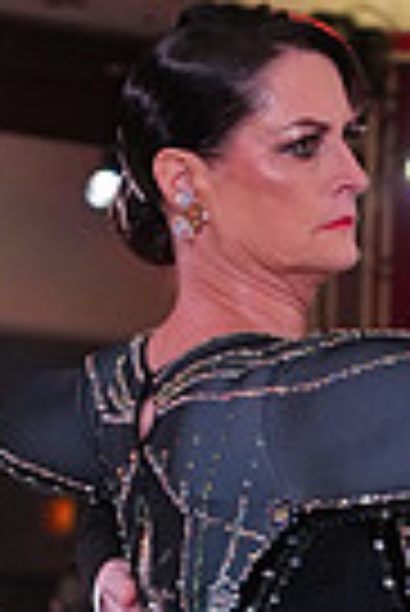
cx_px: 372
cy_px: 1112
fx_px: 5078
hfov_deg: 4.6
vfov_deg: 6.7
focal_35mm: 298
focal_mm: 70
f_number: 5
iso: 2500
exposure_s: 1/250
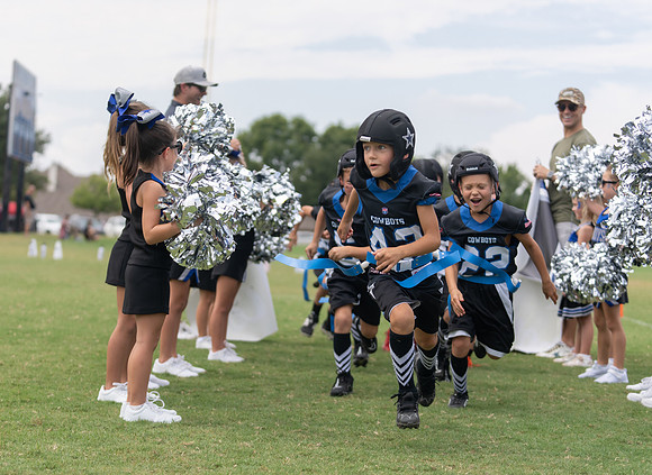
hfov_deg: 24.3
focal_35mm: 81
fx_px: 1515
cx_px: 264
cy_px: 258
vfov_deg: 17.8
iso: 125
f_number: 2.8
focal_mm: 70
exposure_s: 1/1250
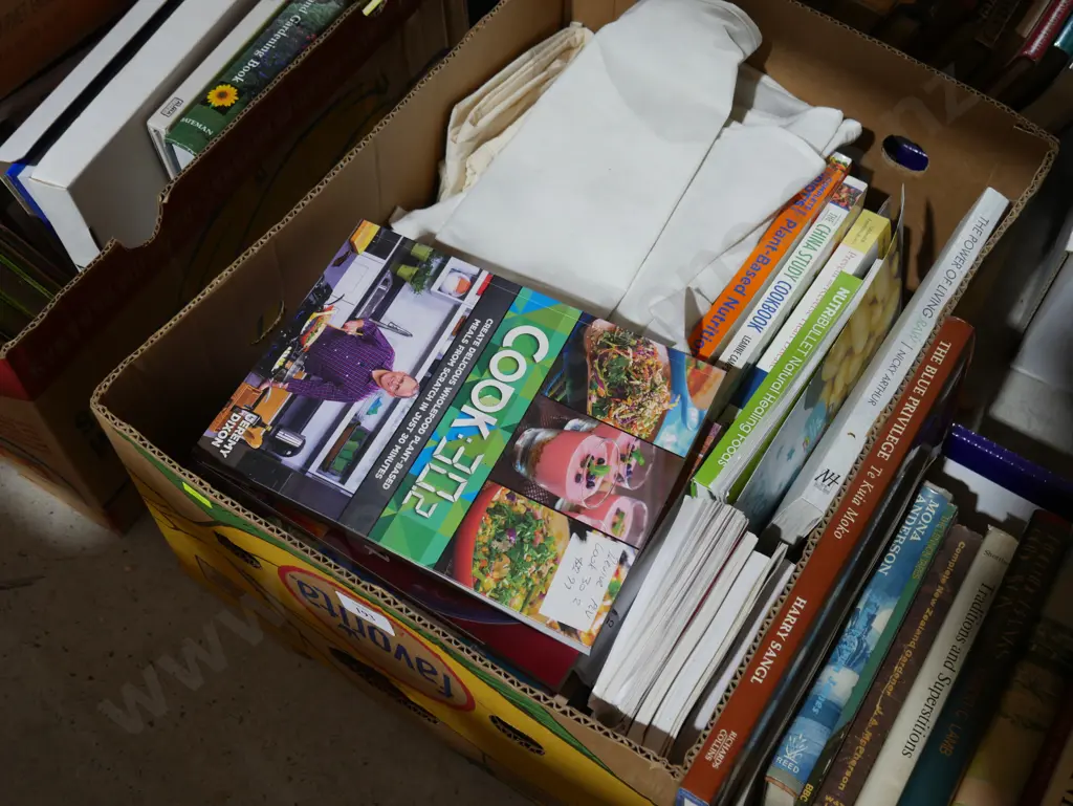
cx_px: 536
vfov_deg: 36.0
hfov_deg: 46.8
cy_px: 403
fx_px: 1240
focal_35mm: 40
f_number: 4.4
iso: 500
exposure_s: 1/60
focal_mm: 20
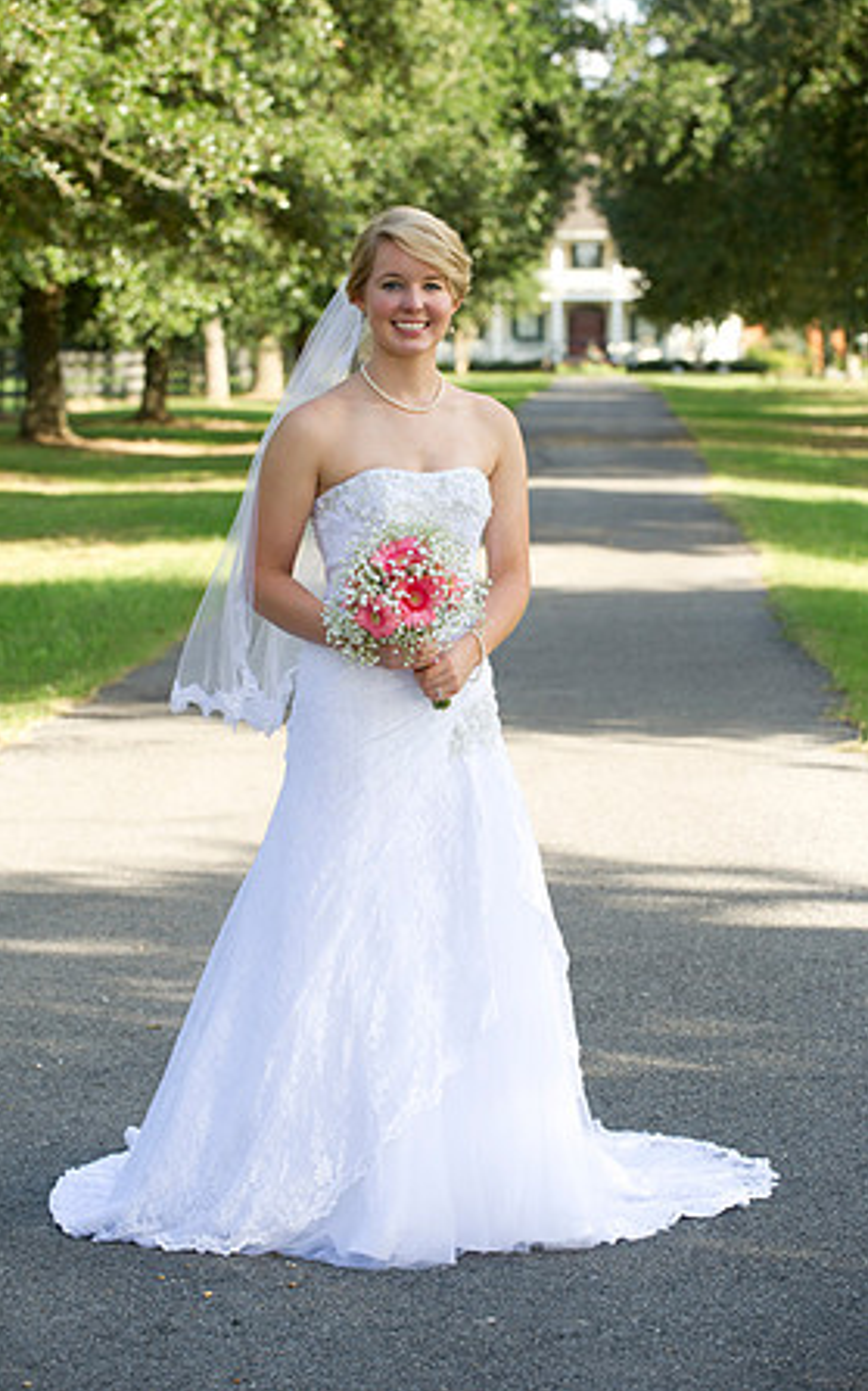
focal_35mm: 119
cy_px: 694
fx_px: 4508
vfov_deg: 17.5
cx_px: 406
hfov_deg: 11.0
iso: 320
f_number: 5.6
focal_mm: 116
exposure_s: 1/250
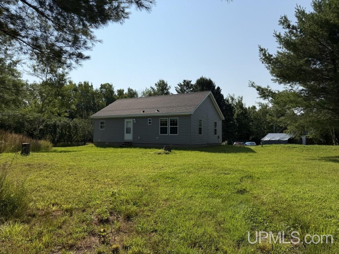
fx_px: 235
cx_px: 170
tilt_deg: +1.7
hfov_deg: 71.6
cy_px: 127
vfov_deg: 56.8
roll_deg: +0.0
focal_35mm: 24
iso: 80
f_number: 1.78
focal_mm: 6.76
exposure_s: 1/8130
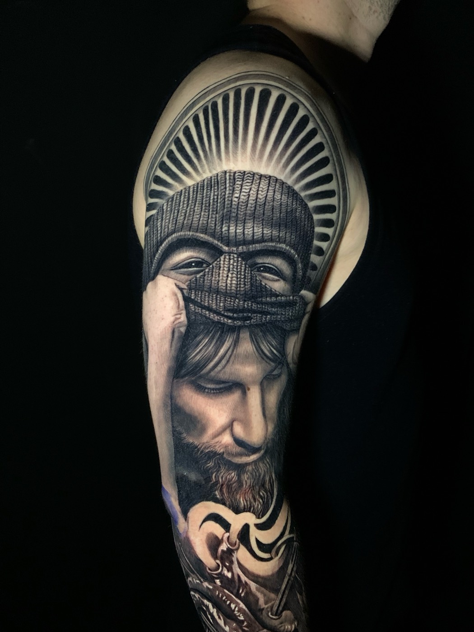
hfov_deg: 53.1
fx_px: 475
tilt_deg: -17.0
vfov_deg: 67.3
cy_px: 316
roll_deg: -1.0
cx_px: 237
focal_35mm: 26
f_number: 1.8
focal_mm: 4.25
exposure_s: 1/22
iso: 640
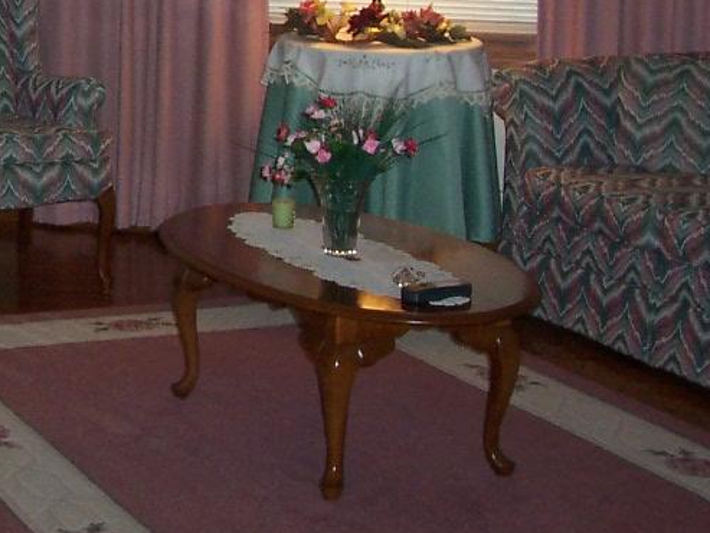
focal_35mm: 90
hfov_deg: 20.5
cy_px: 45
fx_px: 1846
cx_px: -108
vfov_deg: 16.2
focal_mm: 5.6
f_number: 2.8
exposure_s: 1/60
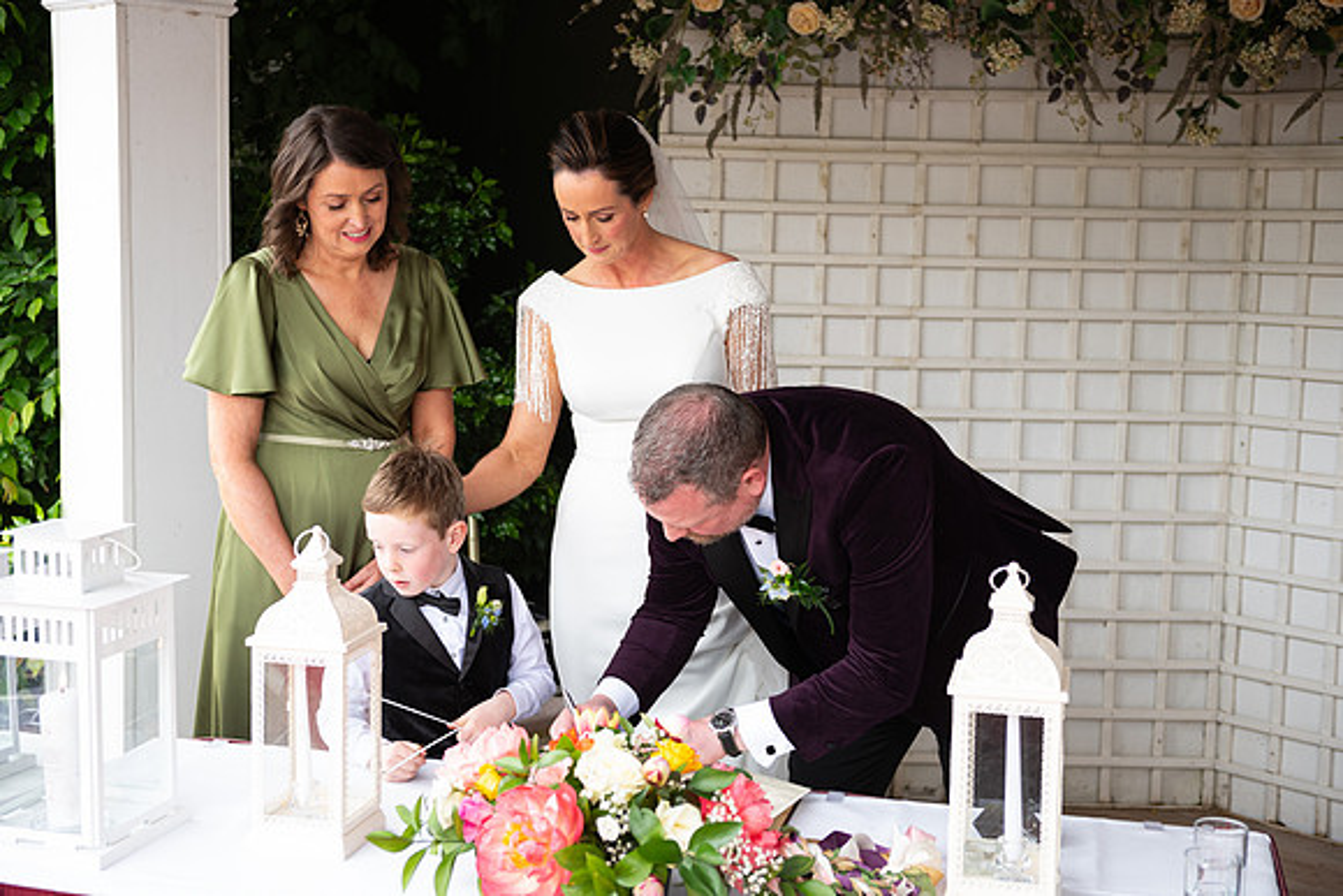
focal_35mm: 52
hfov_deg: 38.2
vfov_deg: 26.0
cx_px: 672
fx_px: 1940
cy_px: 448
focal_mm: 52
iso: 200
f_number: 3.5
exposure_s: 1/160
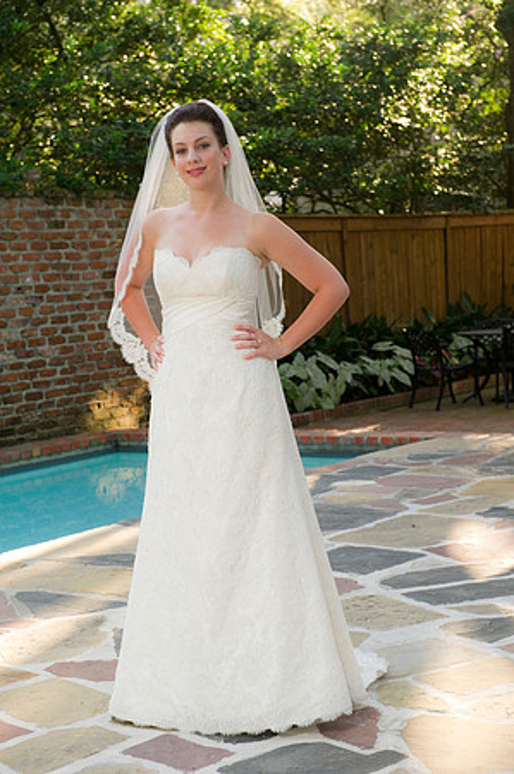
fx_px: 1503
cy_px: 387
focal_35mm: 70
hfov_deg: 19.4
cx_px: 257
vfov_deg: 28.9
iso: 400
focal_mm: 70
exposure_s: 1/80
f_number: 6.3
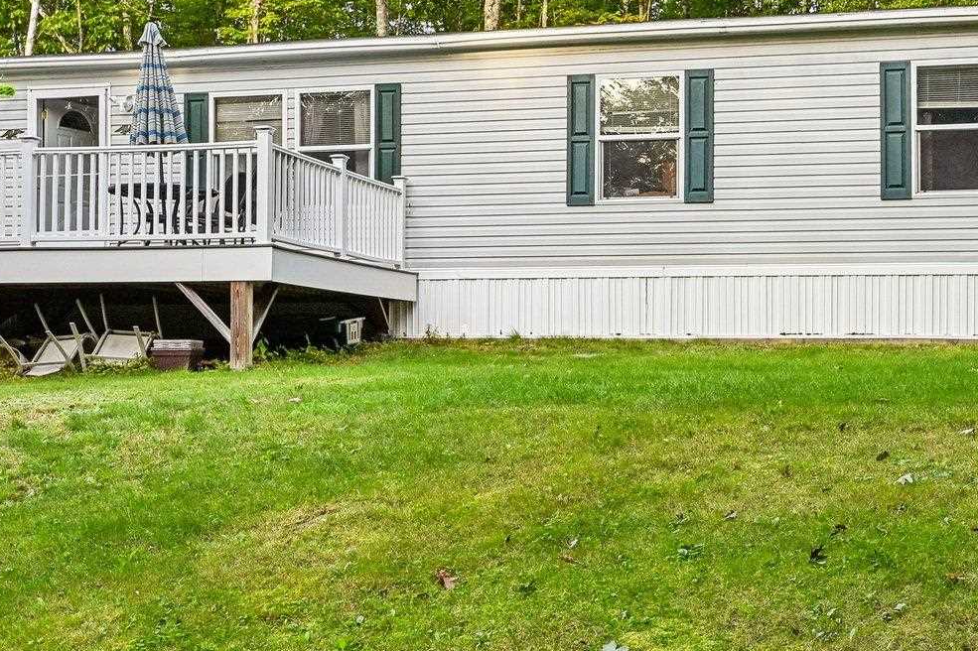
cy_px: 154
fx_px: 1412
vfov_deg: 25.6
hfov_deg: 38.2
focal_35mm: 52
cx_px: 525
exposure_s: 1/100
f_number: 8
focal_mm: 25
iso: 400
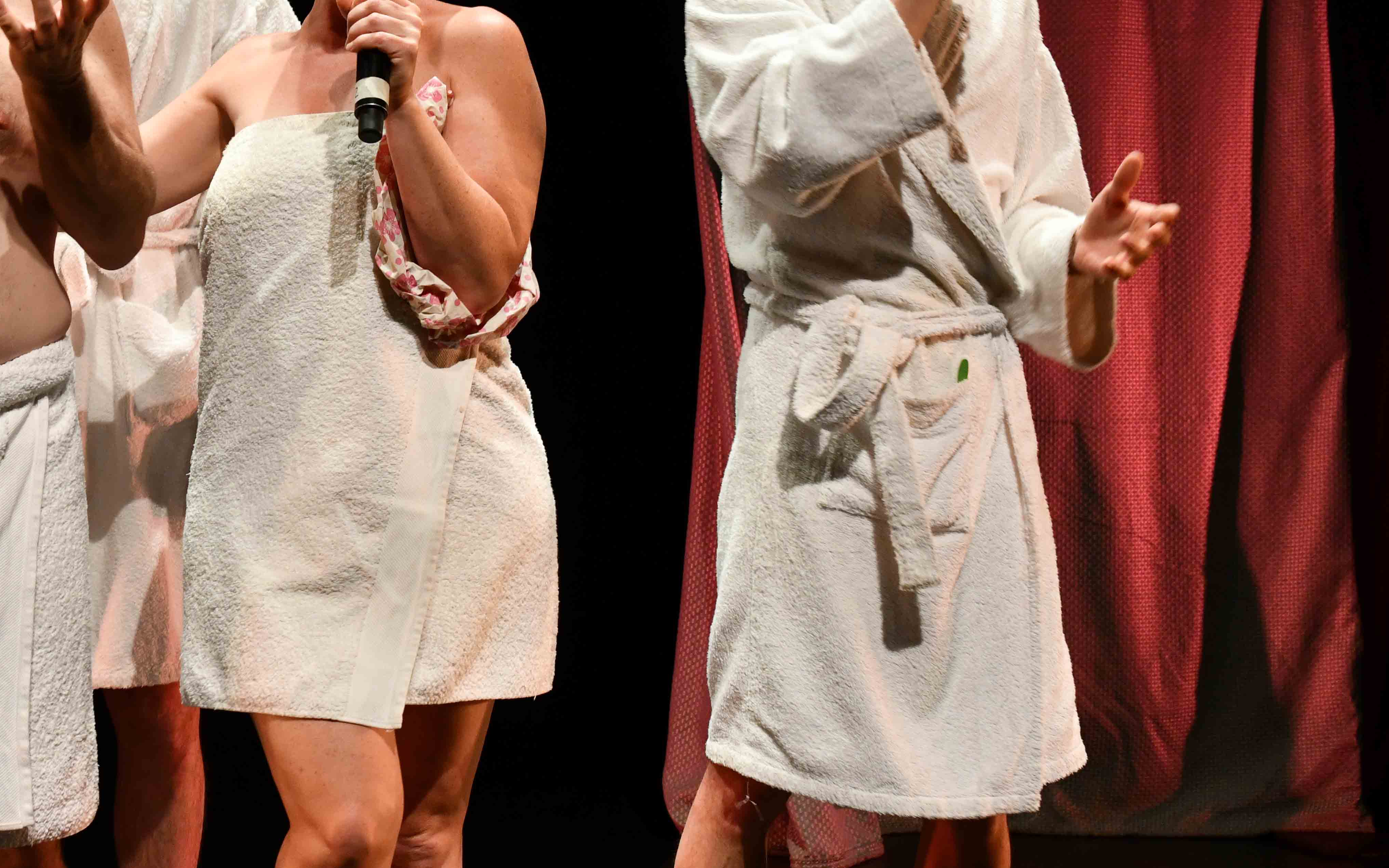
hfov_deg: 24.3
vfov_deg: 15.7
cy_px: 427
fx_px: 3142
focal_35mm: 83
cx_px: 175
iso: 1600
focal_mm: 40
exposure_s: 1/80
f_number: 5.6
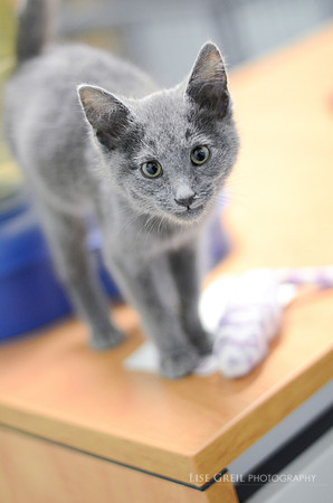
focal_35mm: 75
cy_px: 252
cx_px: 166
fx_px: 1045
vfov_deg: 27.0
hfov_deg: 18.1
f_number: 1.4
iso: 1000
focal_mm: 50
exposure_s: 1/125
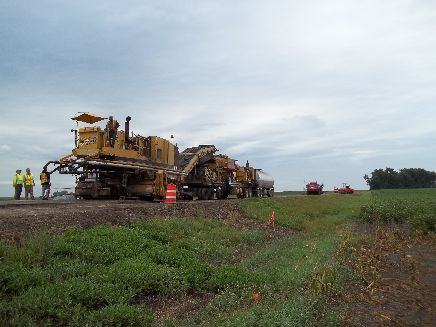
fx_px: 403
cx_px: 218
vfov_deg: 44.2
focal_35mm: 32
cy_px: 164
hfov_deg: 56.8
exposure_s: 1/200
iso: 64
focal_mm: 5.7
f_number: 2.9
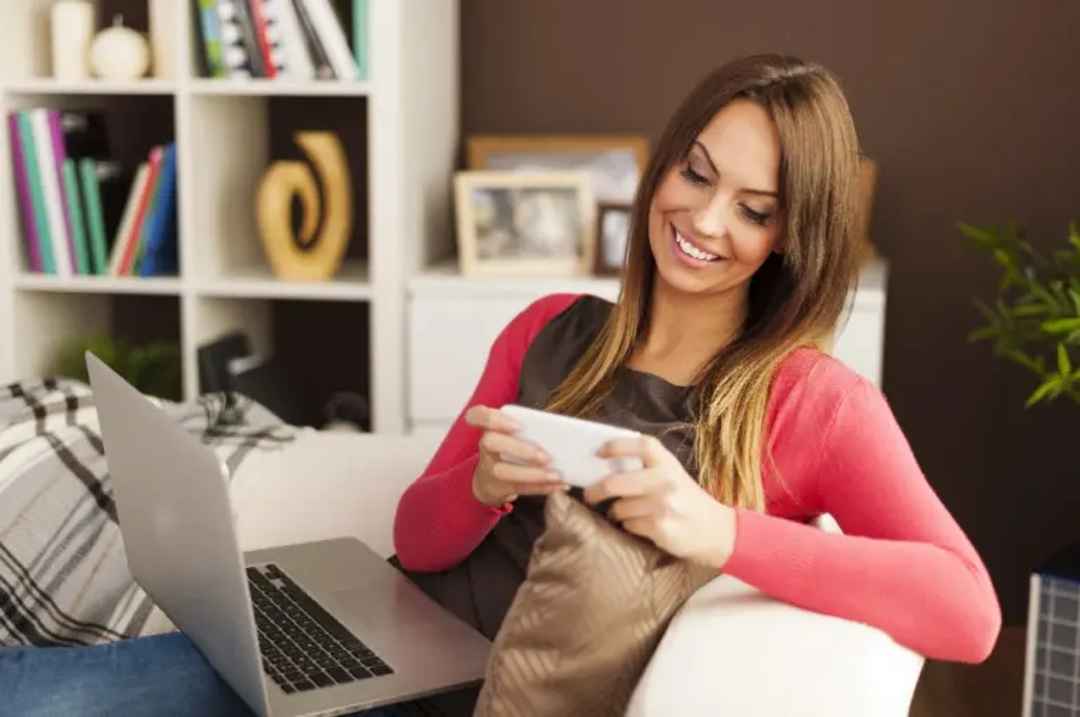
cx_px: 540
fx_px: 1498
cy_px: 358
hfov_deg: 39.6
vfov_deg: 26.9
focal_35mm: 50
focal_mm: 50
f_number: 2
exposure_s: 1/200
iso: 100
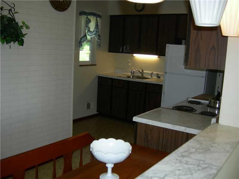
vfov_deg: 39.7
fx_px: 249
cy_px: 90
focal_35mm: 36
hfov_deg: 51.4
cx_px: 120
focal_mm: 7.5
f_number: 2.7
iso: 64
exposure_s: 1/60.1
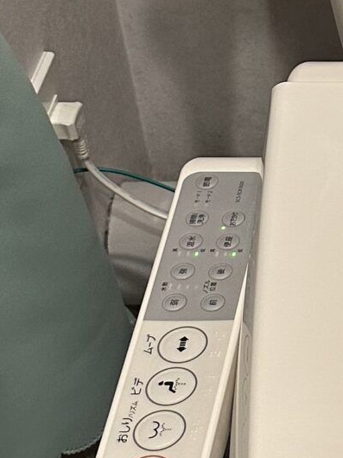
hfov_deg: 11.9
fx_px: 1534
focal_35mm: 116
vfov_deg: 16.9
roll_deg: -1.3
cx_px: 579
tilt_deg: -38.0
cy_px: 158
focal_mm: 6.86
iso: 200
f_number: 1.78
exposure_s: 1/100
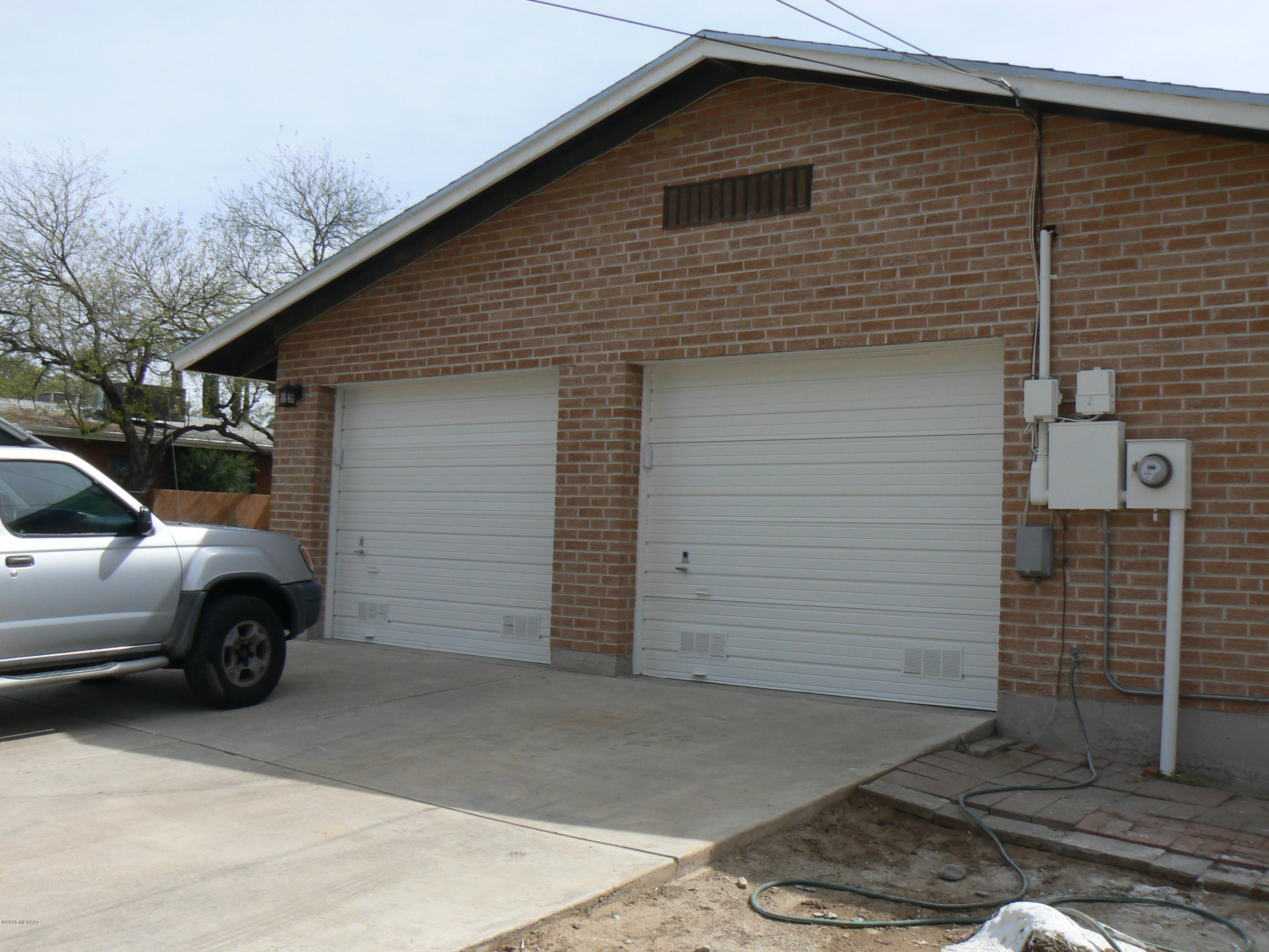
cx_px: 634
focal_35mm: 36
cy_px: 476
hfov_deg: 51.4
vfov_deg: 39.7
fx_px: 1320
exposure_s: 1/400
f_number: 5.6
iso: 80
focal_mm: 6
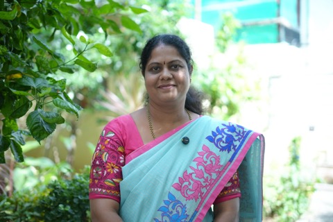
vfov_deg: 27.0
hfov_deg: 39.6
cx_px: 166
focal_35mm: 50
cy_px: 111
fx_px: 462
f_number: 1.8
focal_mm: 50
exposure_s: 1/1000
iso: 500
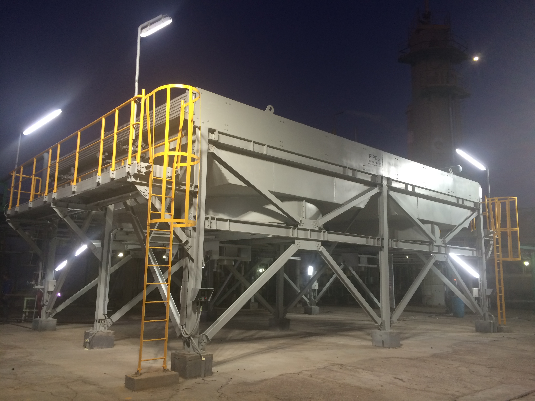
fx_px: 448
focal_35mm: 29
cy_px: 200
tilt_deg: +8.5
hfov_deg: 61.7
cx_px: 268
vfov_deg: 48.2
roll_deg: -1.1
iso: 125
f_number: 2.2
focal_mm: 4.15
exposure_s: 1/33
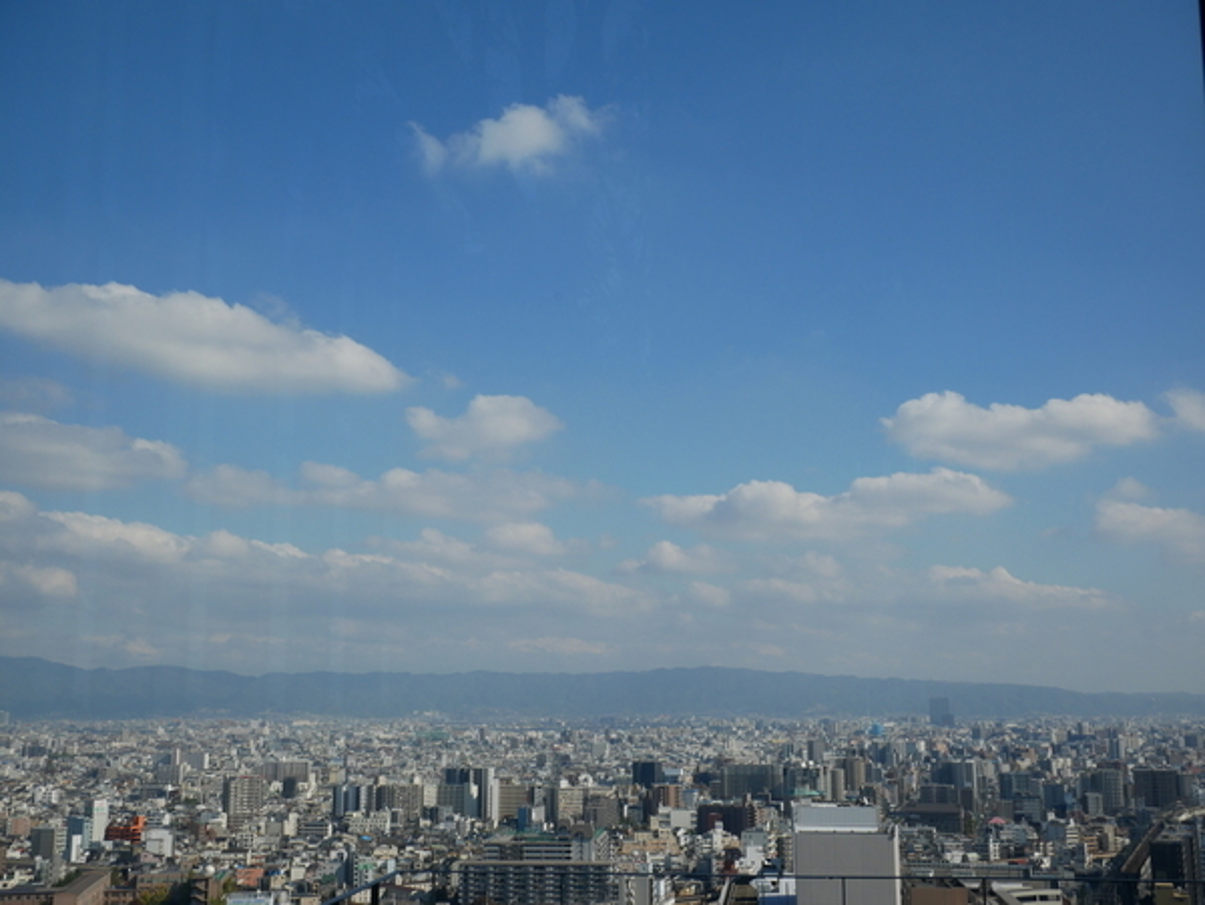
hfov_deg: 51.3
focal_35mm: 36
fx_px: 1254
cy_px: 452
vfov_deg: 39.7
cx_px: 602
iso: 200
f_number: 9
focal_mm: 18
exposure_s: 1/640
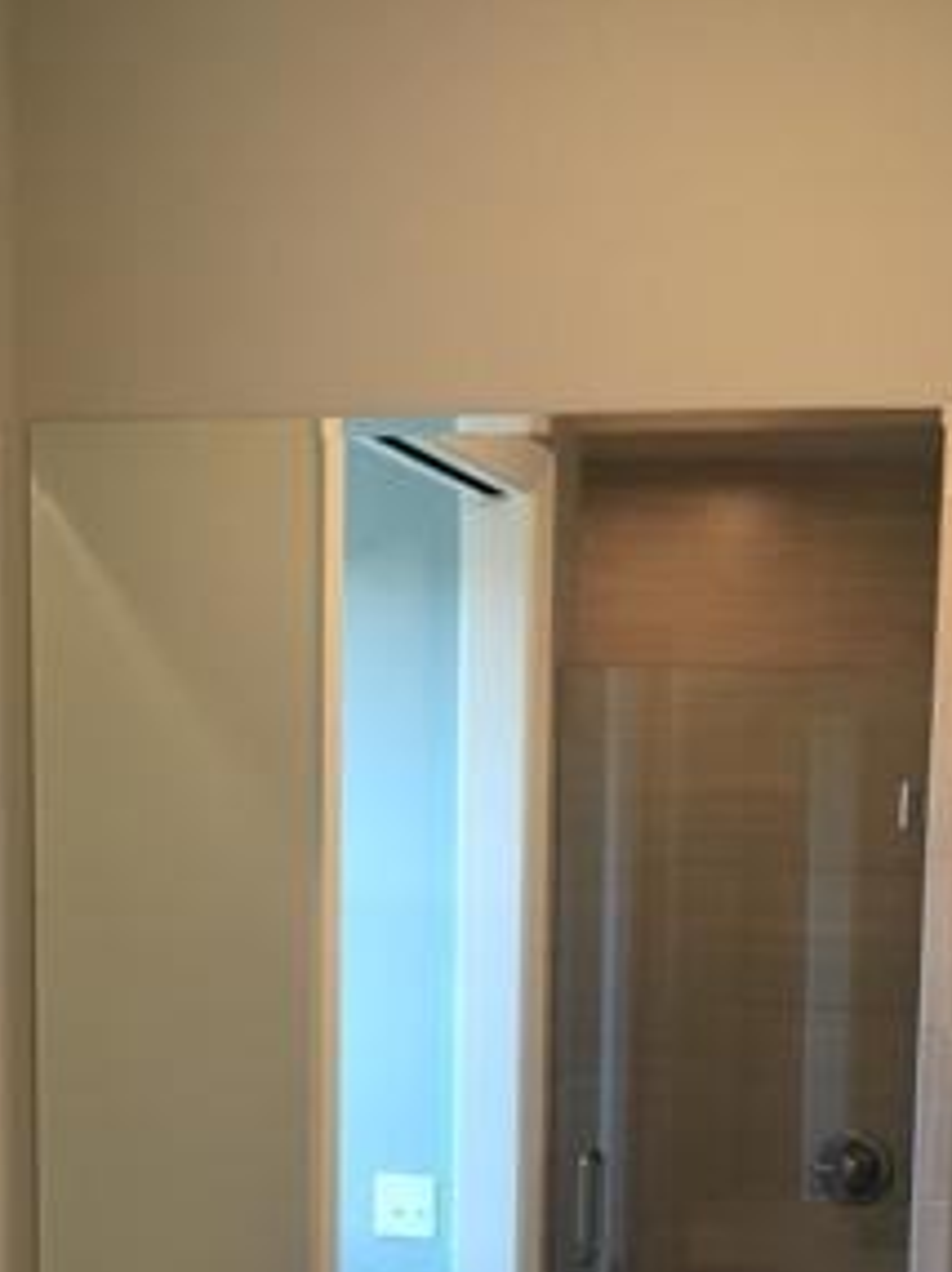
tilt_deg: -7.3
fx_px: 2387
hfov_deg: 22.2
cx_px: 779
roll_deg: -2.7
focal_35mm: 65
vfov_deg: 28.1
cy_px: 1272
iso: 100
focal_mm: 4.15
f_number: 2.2
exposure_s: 1/30
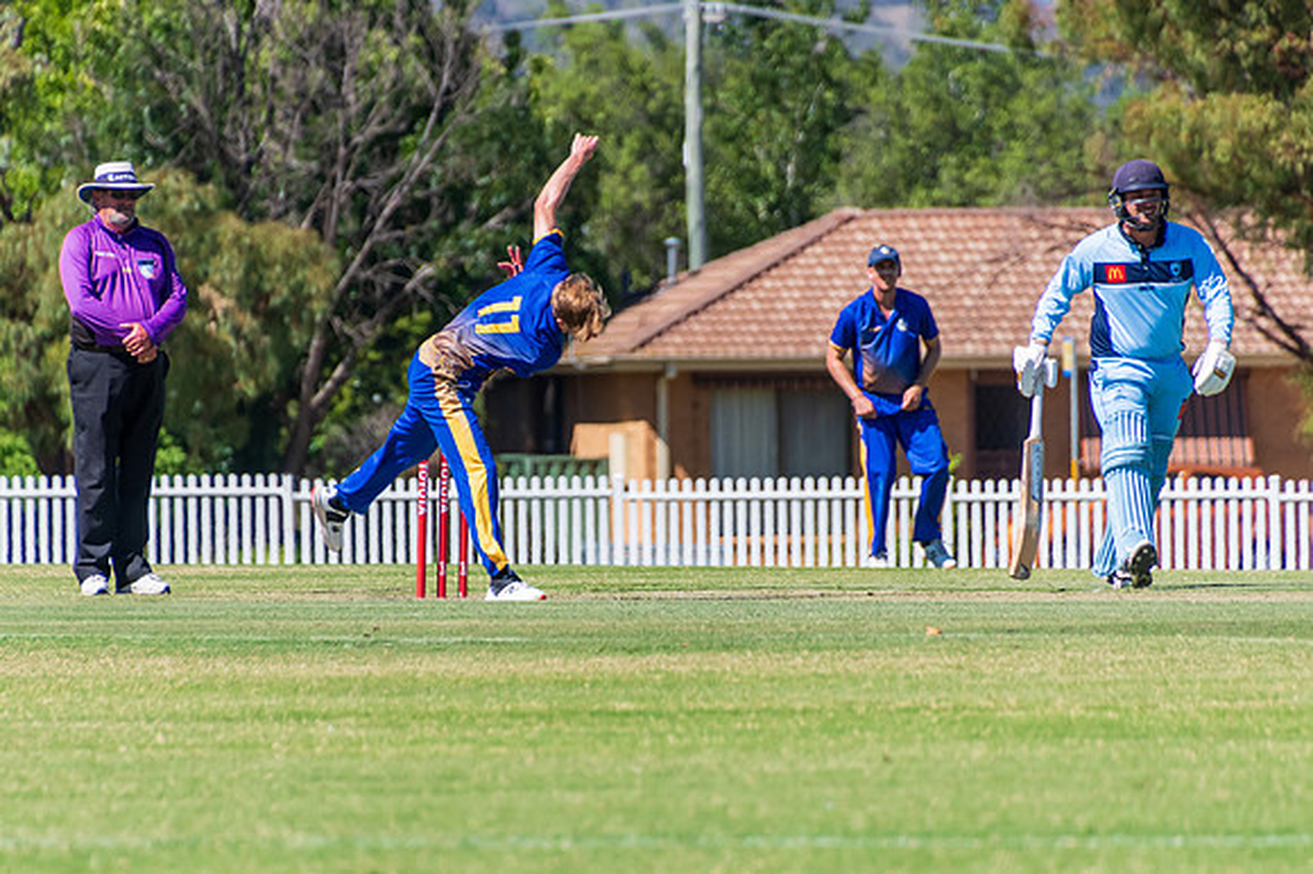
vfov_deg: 2.2
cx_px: 636
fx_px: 22905
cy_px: 442
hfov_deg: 3.3
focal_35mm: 628
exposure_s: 1/1600
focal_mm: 400
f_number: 7.1
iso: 320
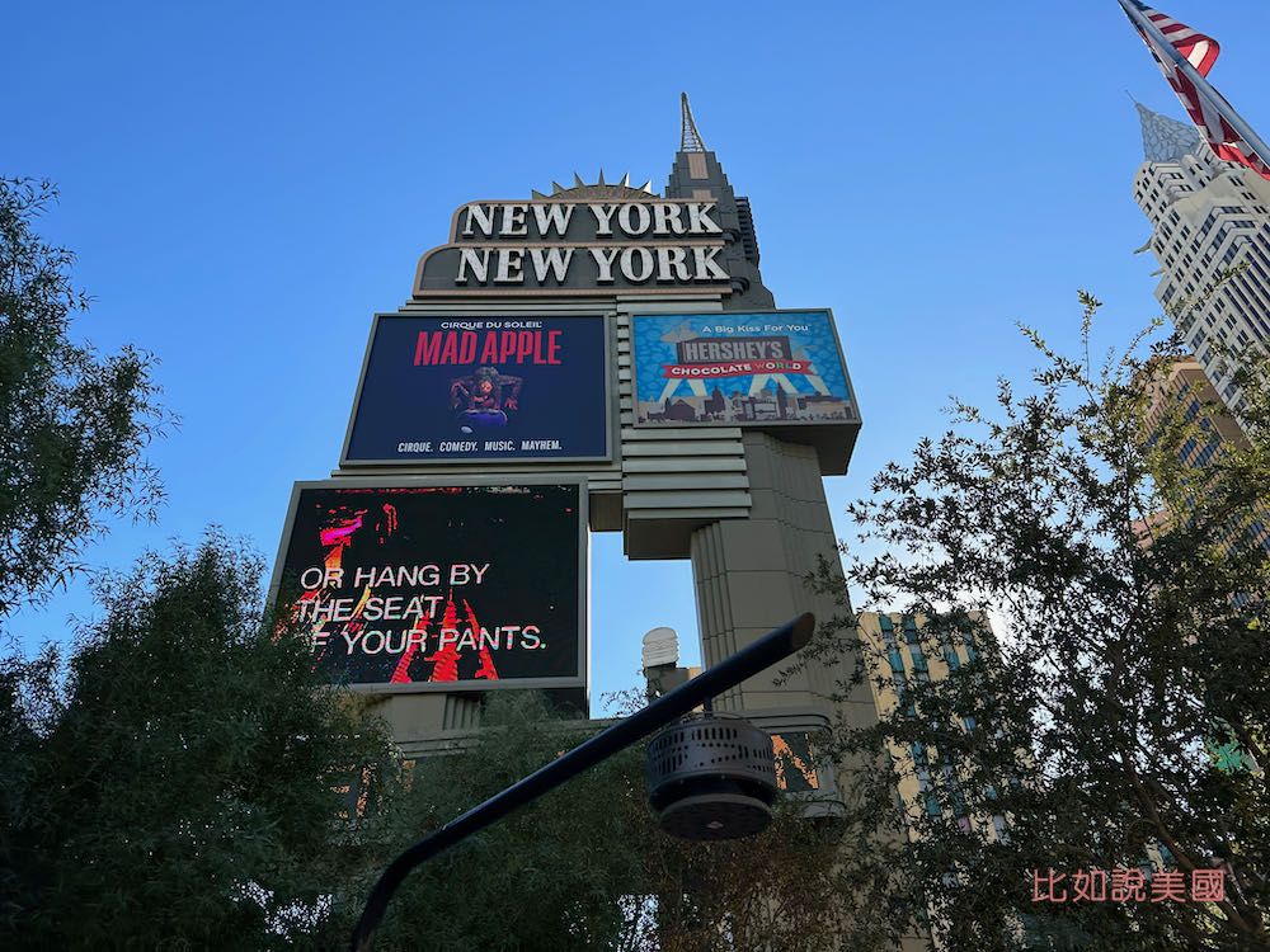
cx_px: 635
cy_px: 476
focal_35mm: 24
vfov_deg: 56.8
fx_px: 881
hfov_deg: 71.6
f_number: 1.78
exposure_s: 1/2203
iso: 80
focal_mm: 6.86
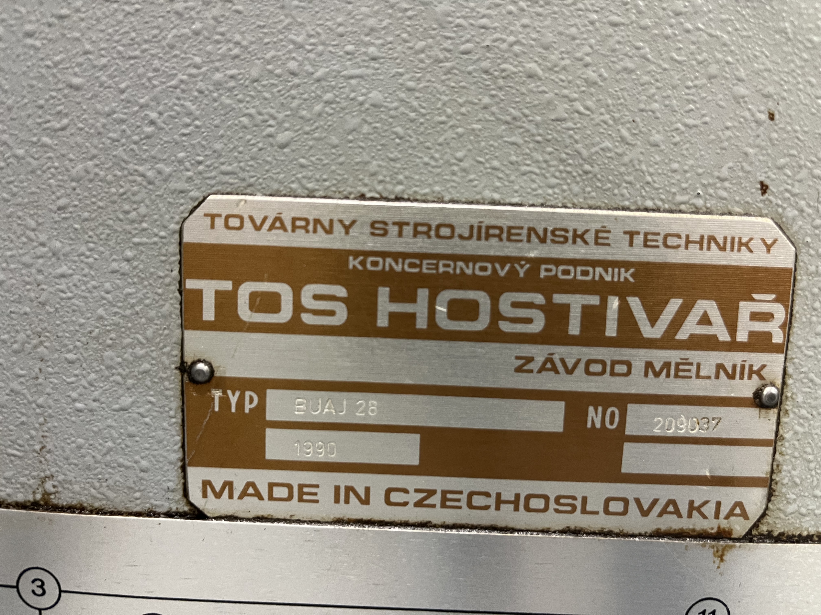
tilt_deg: -9.4
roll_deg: -2.4
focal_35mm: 26
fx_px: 617
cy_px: 308
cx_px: 410
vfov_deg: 53.1
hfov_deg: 67.3
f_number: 1.6
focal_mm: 5.1
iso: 250
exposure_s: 1/50
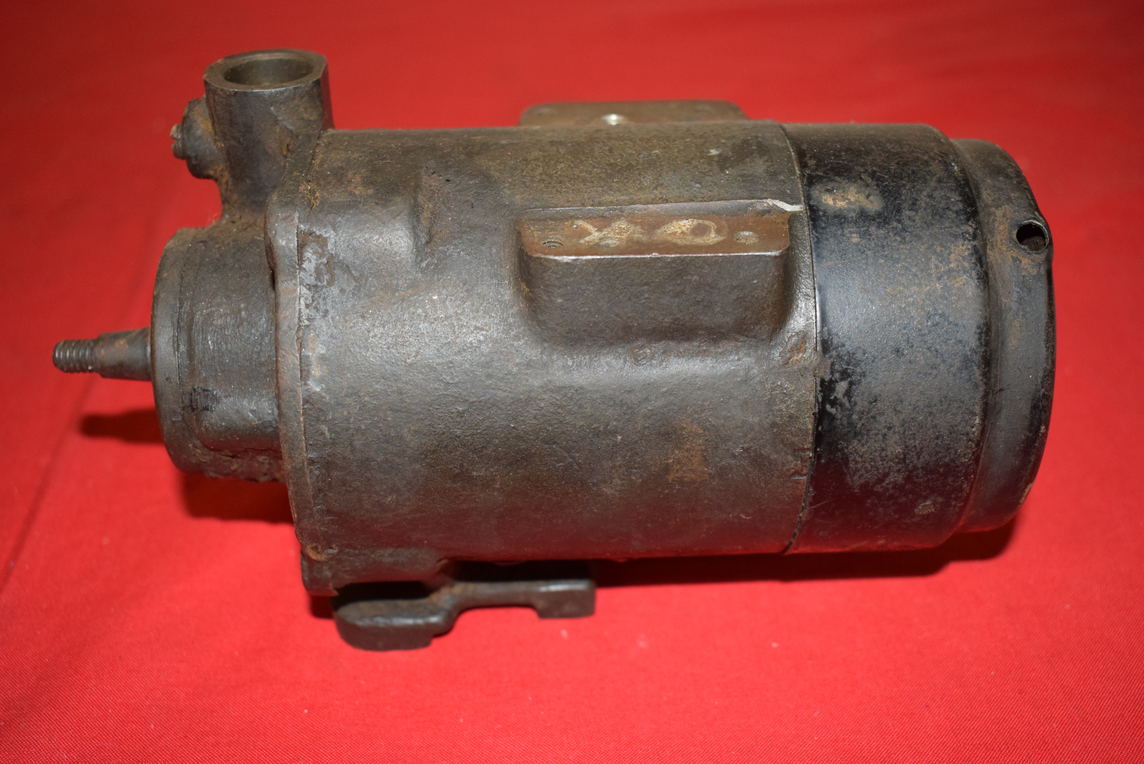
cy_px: 382
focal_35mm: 42
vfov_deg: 31.9
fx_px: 1335
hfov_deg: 46.4
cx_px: 572
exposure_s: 1/200
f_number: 5
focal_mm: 28
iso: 1250
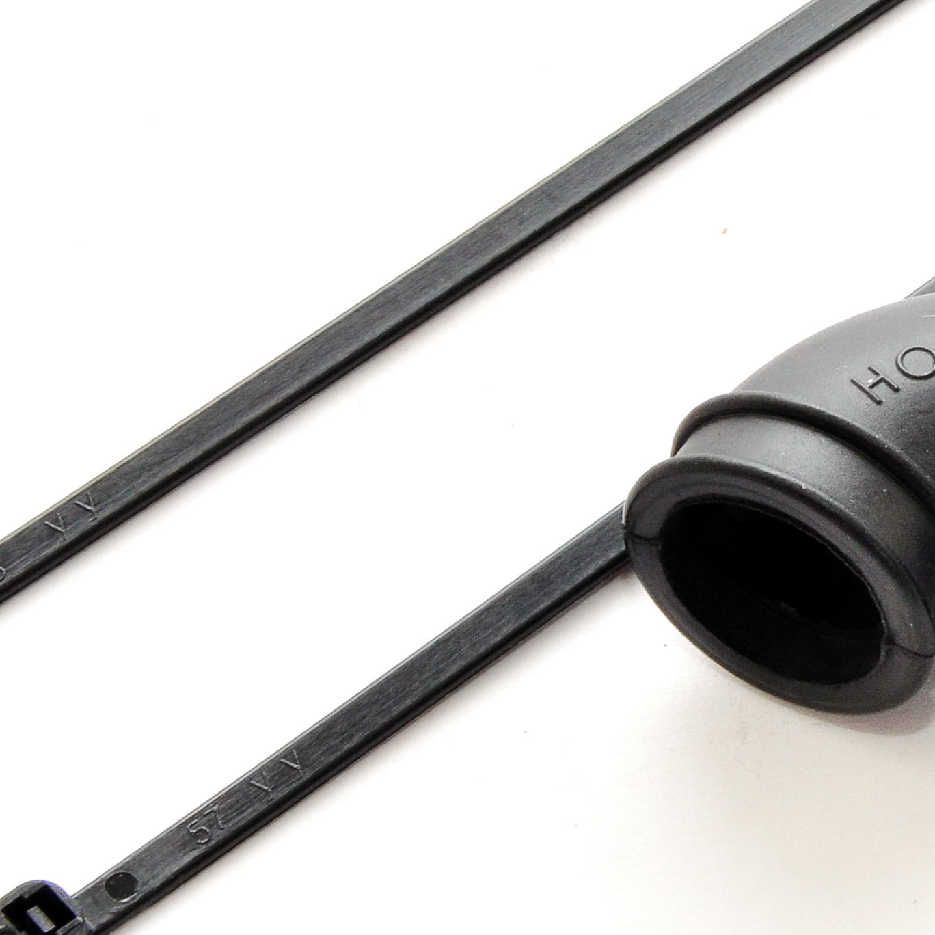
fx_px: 11949
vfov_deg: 4.5
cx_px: 958
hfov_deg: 4.5
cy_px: 250
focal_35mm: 391
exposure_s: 1/60
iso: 400
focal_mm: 98
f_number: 22
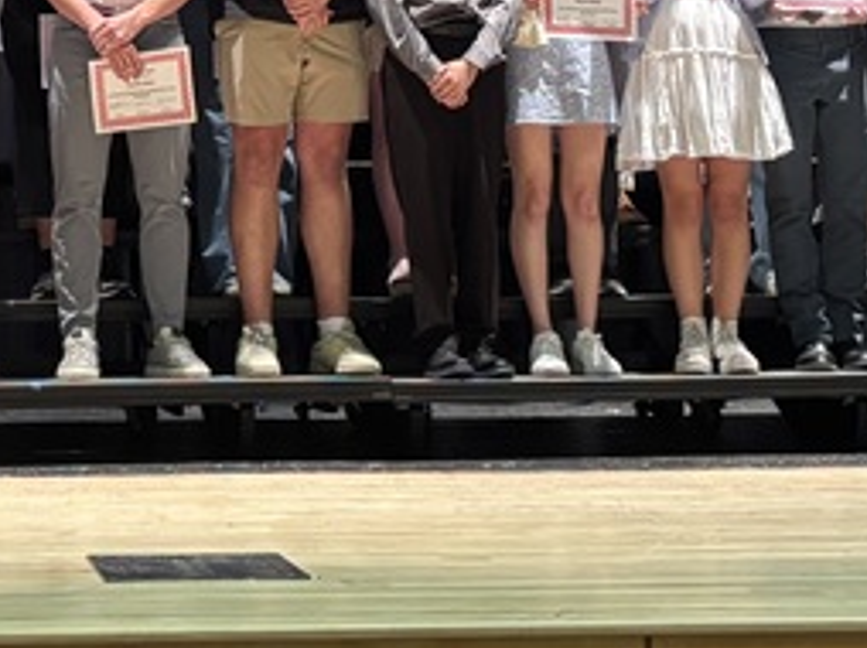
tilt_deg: +12.2
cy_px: -300
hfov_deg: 18.3
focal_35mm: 105
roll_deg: +1.4
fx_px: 2627
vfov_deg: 13.3
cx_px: 14
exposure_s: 1/60
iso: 400
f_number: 1.6
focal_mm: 5.96
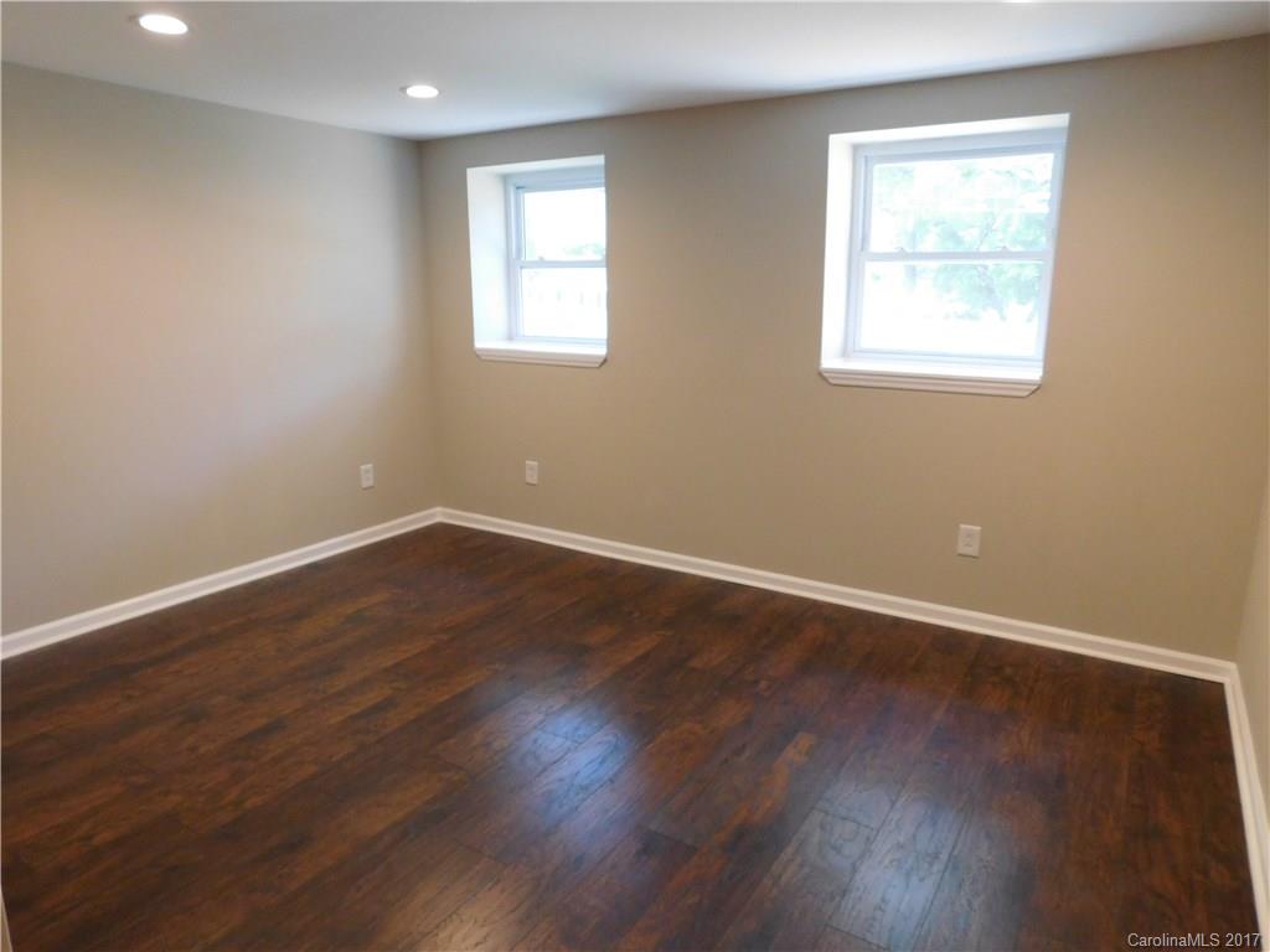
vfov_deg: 58.9
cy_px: 476
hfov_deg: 73.9
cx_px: 635
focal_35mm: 23
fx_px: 844
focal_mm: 4
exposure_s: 1/30
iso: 280
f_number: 3
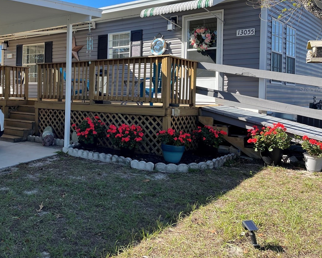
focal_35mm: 37
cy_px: 90
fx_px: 353
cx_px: 84
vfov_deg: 39.7
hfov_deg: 47.4
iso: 32
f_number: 1.6
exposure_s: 1/1513
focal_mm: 5.1
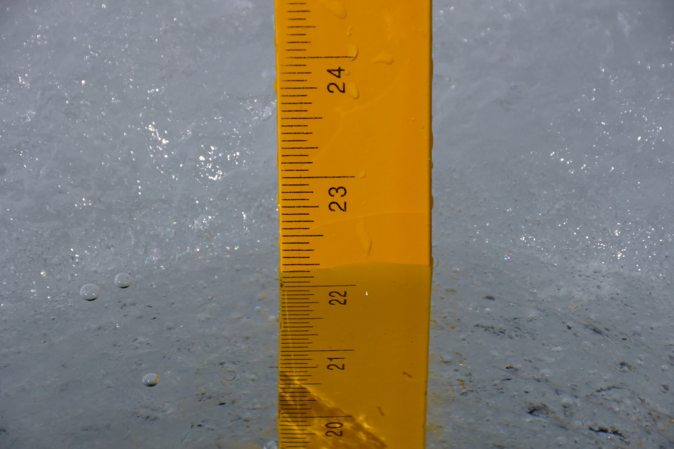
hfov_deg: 5.5
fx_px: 7059
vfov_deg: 3.6
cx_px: 338
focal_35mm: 377
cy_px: 224
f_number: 11
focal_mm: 250
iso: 100
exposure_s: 1/500
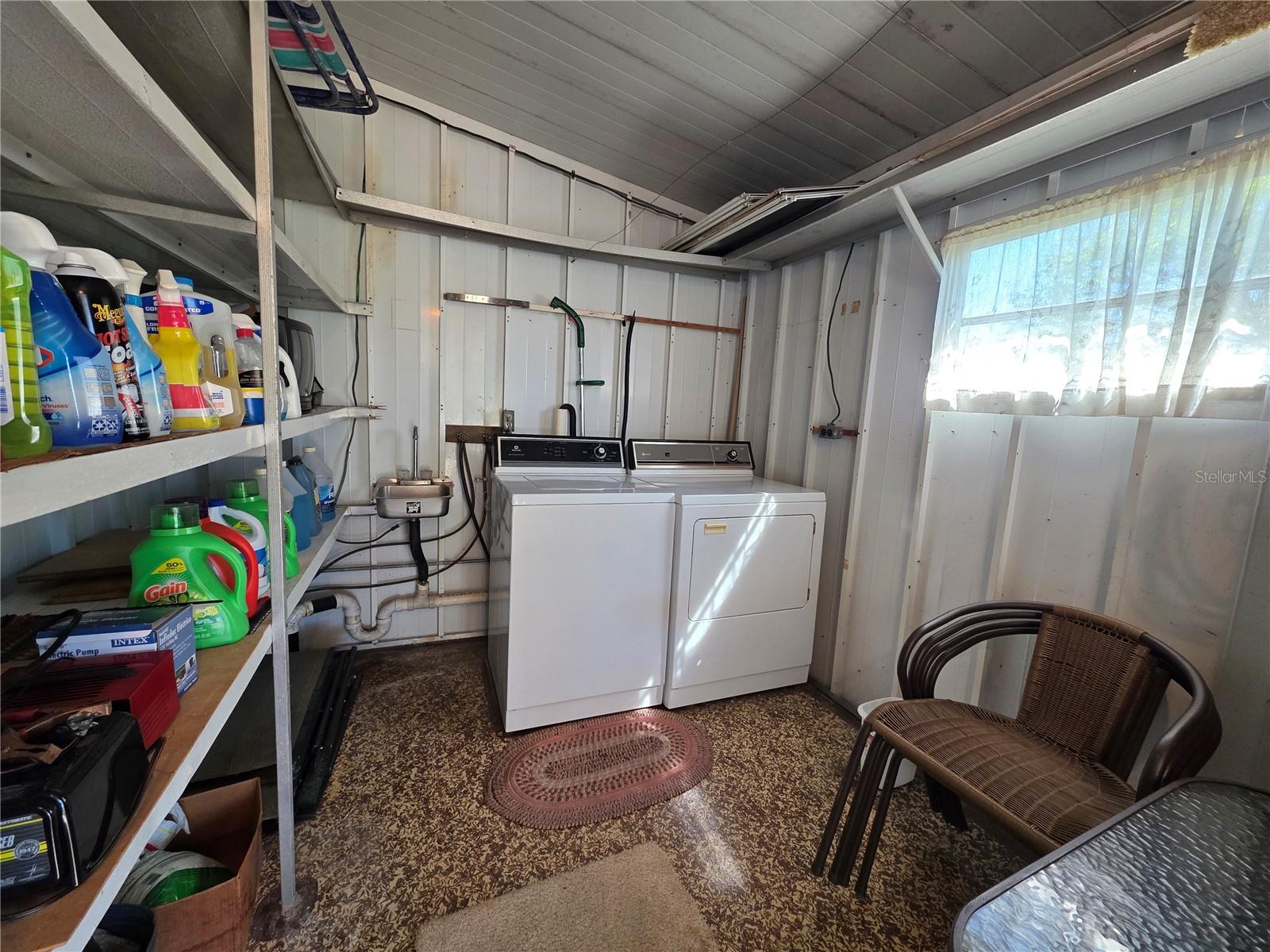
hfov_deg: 106.2
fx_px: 477
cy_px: 476
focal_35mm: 13
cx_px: 635
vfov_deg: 89.9
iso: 200
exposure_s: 1/120
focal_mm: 2.2
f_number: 1.9
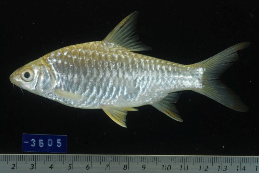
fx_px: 648
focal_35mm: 90
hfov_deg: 22.6
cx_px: 130
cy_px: 86
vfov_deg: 15.2
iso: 360
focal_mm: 60
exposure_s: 1/30
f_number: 20
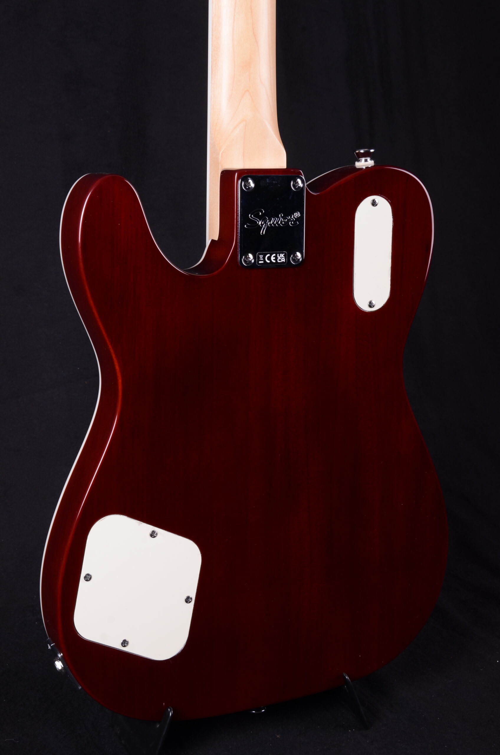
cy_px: 378
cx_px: 250
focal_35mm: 57
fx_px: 1193
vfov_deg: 35.1
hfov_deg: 23.7
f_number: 13
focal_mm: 38
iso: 200
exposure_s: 1/200
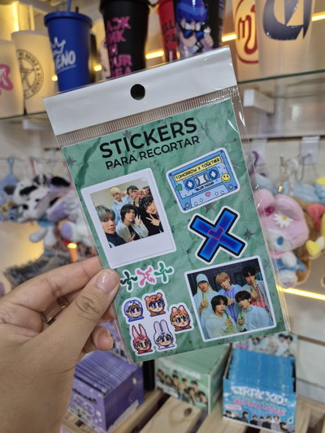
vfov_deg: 73.9
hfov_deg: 58.9
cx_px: 162
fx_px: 288
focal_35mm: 23
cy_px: 216
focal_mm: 5.4
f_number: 1.8
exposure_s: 1/100
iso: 250
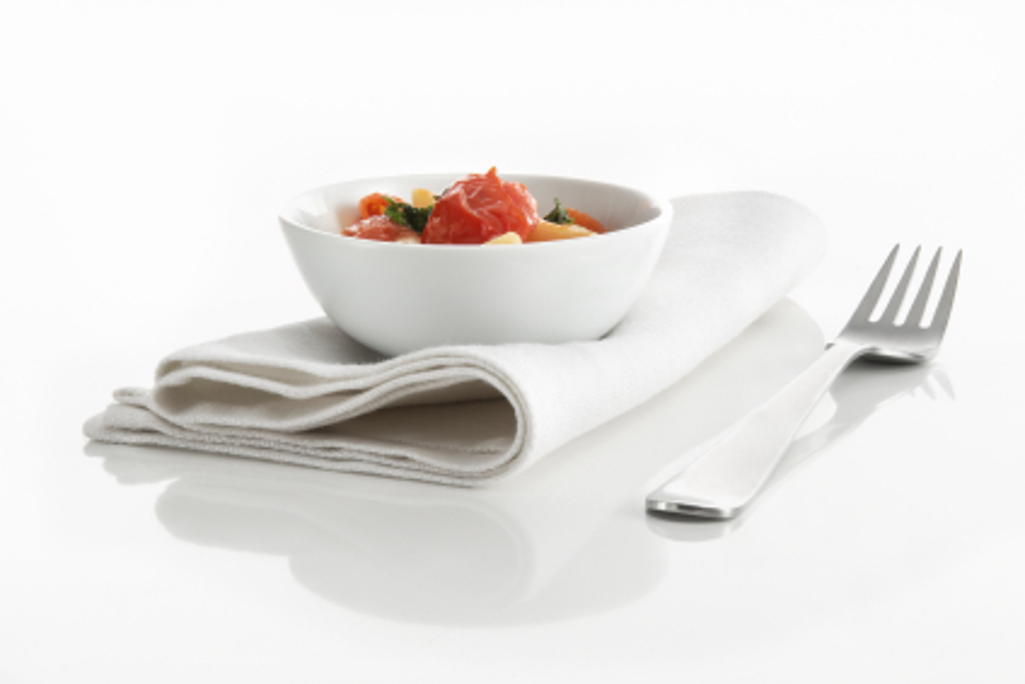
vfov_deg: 18.9
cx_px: 512
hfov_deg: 28.1
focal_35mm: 72
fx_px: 2051
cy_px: 342
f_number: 18
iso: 100
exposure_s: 1/125
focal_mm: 48
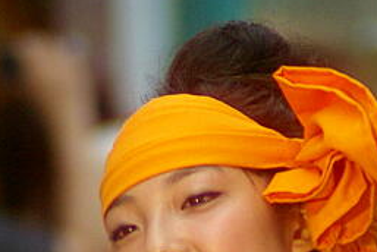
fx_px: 14646
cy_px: 386
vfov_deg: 1.0
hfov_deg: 1.5
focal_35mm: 1397
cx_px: 183
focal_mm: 300
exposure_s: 1/125
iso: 800
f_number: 5.6
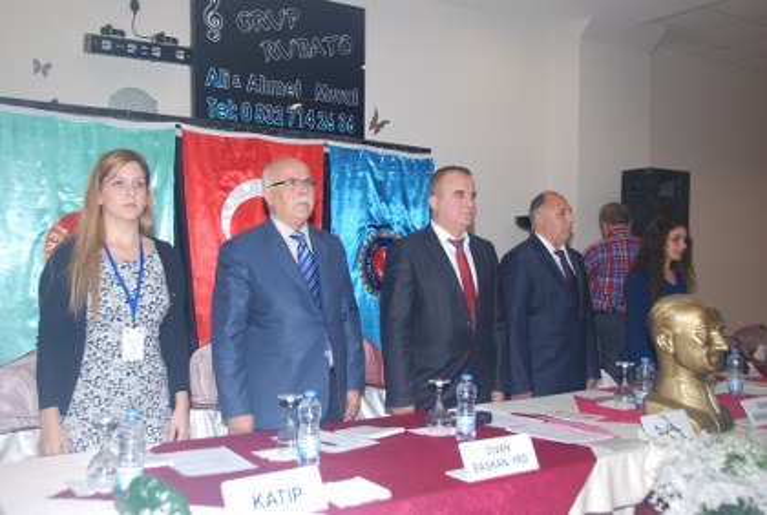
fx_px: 769
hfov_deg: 53.0
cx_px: 384
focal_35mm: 36
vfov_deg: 37.0
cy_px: 258
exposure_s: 1/60
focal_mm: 24
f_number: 4
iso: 200
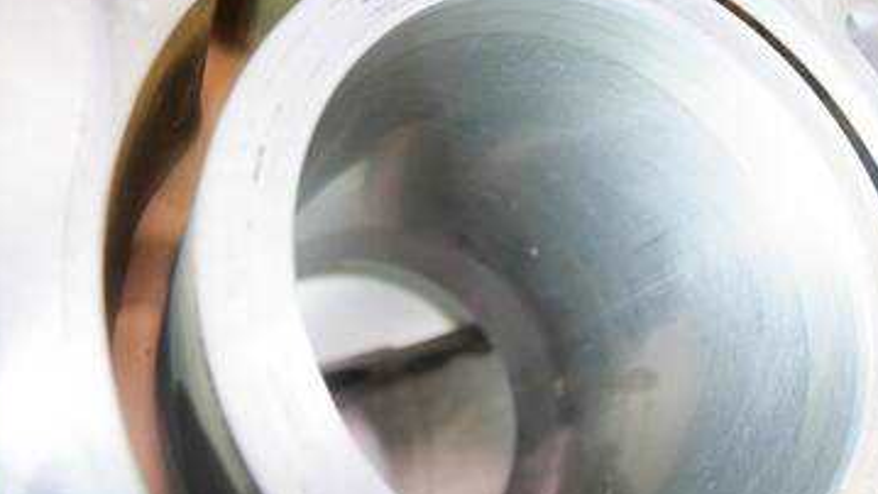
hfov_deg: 56.5
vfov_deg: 33.7
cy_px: 205
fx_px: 815
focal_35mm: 35
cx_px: 482
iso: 400
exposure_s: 1/60
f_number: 3.5
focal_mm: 12
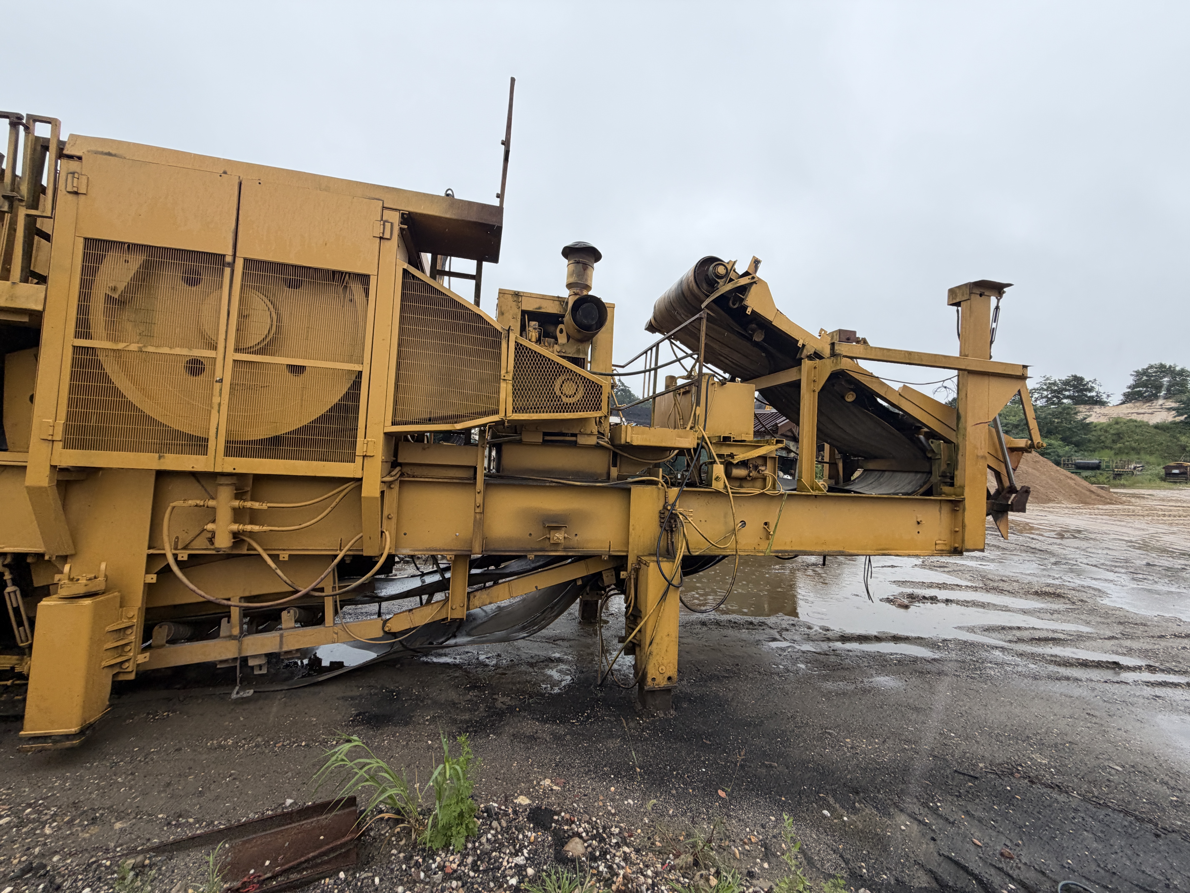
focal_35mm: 14
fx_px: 481
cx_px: 595
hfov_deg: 102.1
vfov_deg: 85.7
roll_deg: +1.4
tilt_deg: +0.6
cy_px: 446
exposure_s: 1/502
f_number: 2.2
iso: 50
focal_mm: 2.22
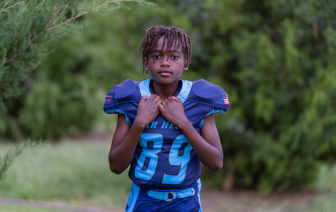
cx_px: 168
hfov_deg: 13.4
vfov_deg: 8.5
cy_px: 101
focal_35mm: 155
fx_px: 1428
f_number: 2.8
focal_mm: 138
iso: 500
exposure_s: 1/320
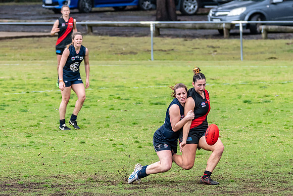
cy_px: 116
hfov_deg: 3.9
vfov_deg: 2.6
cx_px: 178
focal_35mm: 532
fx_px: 4331
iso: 1000
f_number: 7.1
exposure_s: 1/1000
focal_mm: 260
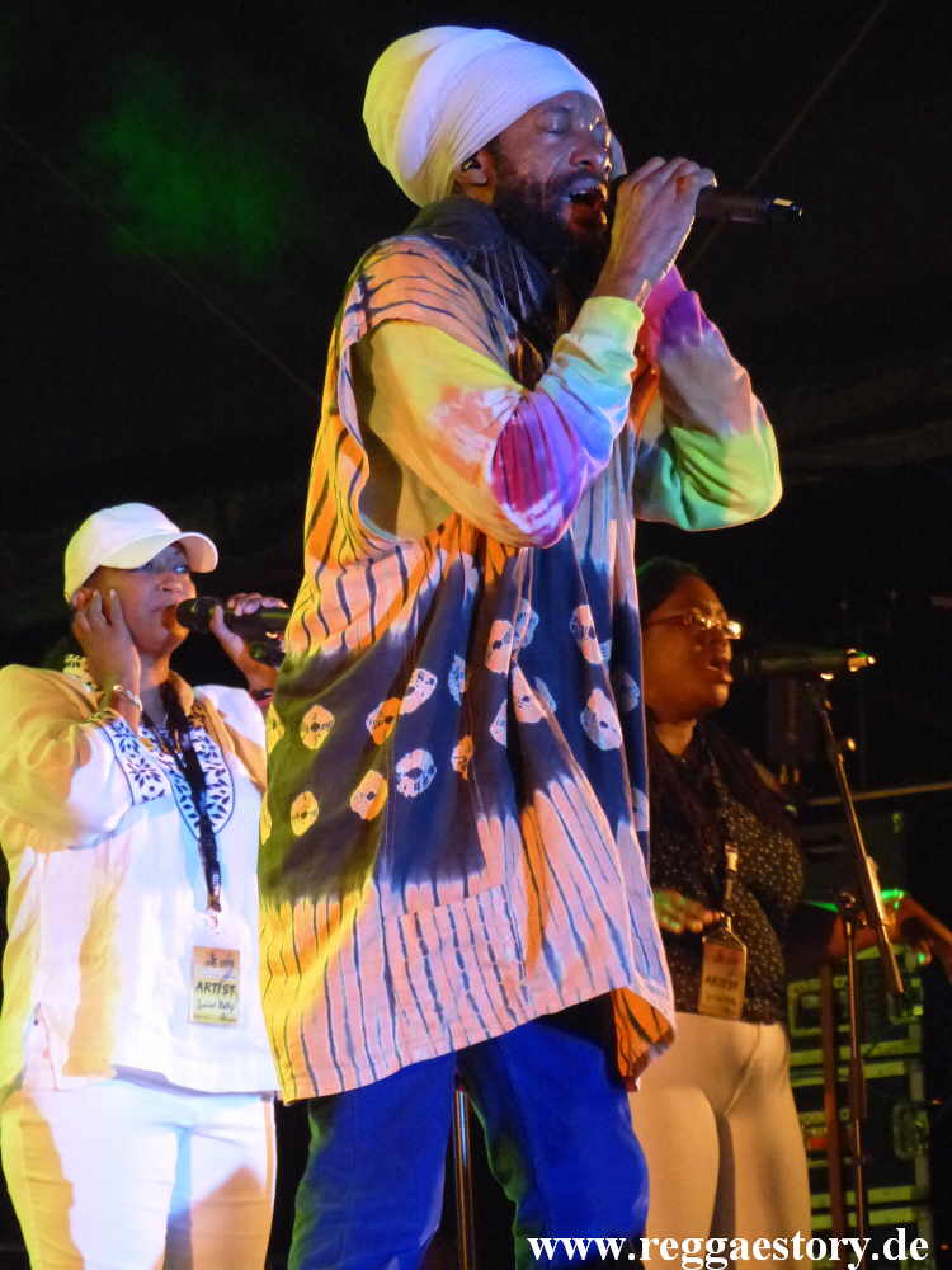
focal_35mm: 126
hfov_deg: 11.8
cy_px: 635
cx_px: 476
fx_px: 4620
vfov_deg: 15.6
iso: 1600
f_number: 2.8
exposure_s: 1/160
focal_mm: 22.6
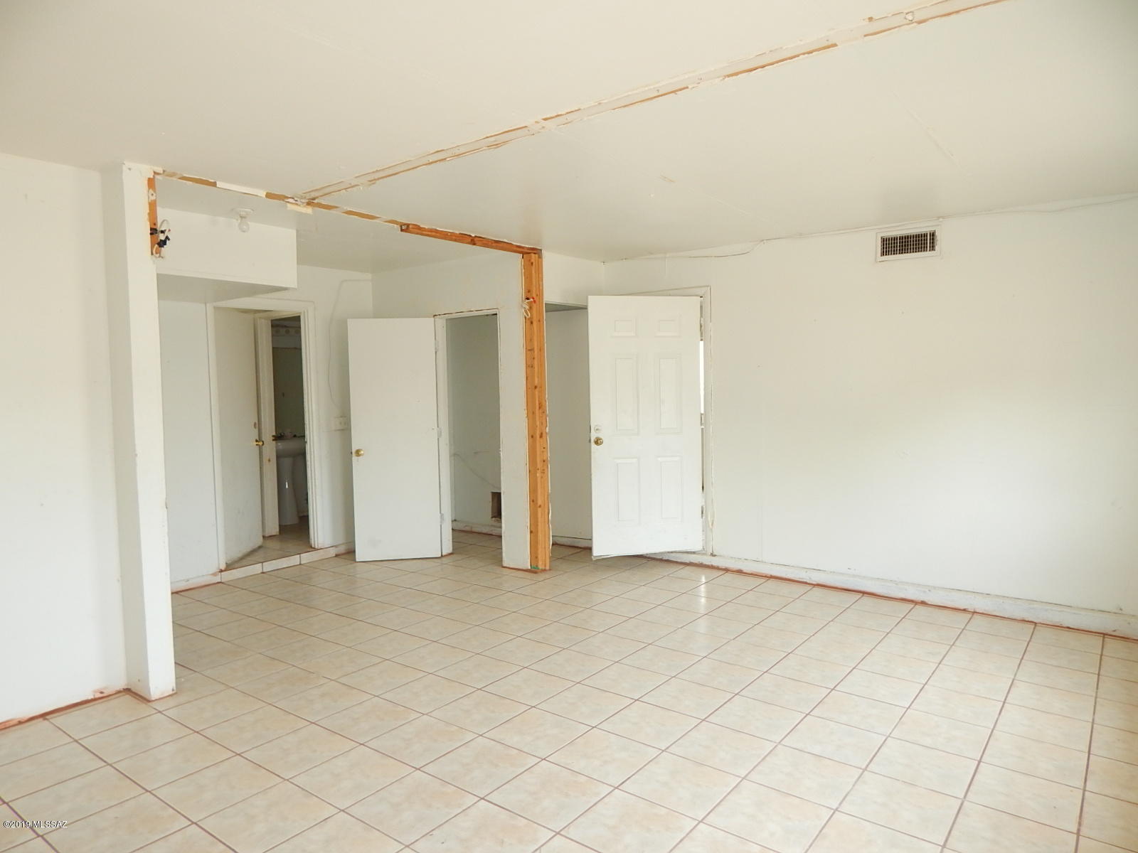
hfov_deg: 76.4
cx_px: 569
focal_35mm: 22
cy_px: 426
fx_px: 723
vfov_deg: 61.1
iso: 125
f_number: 3
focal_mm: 4
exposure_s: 1/30
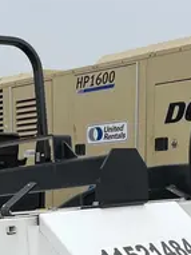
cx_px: -31
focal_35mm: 100
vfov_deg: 18.1
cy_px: 352
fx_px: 737
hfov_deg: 14.4
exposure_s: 1/2688
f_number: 1.6
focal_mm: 5.1
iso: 50
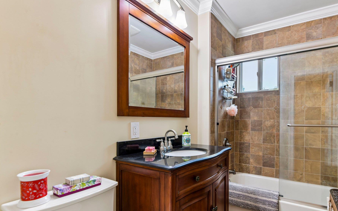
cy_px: 118
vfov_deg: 59.5
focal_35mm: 20
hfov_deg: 84.6
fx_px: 184
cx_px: 191
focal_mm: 17
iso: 250
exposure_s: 1/3.33
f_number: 9
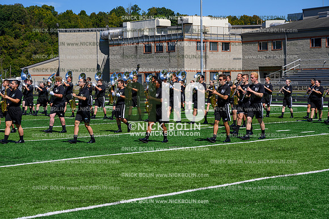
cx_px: 164
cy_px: 110
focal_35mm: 70
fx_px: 640
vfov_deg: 19.5
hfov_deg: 28.8
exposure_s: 1/640
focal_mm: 70
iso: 160
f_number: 8
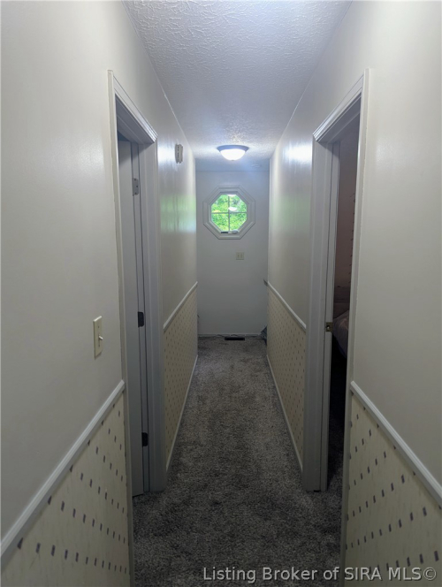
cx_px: 221
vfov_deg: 71.5
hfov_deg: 56.9
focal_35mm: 24
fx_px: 408
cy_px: 294
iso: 90
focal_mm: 6.81
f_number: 1.85
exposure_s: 1/60
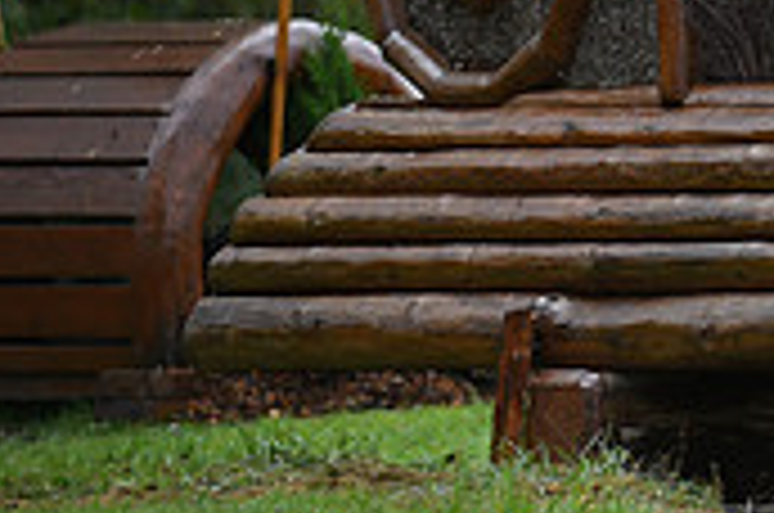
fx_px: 22490
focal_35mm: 1048
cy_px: -27
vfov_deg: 1.3
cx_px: 1292
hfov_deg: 2.0
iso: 500
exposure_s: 1/1250
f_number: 4.5
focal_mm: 310
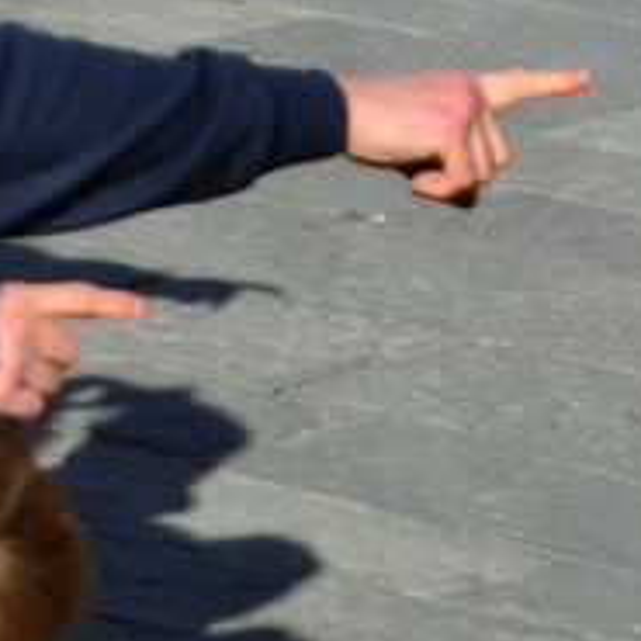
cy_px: -236
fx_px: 9009
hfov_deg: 4.0
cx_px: 1216
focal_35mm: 430
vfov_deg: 4.1
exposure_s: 1/640
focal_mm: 52
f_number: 8
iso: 200
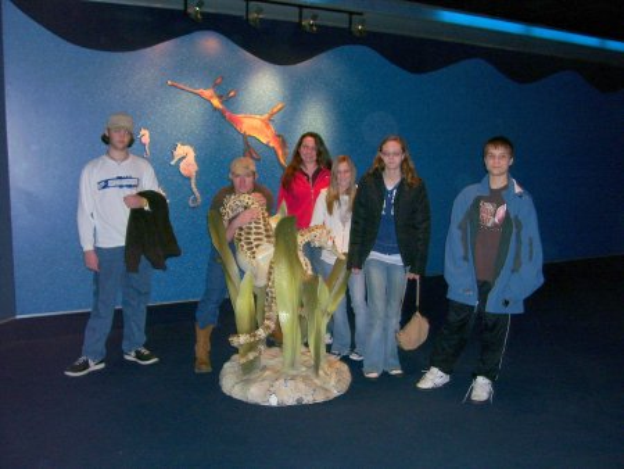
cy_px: 234
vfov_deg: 41.8
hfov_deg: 53.9
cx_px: 312
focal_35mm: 34
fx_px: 613
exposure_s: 1/60
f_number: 2.7
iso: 80
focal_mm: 5.6
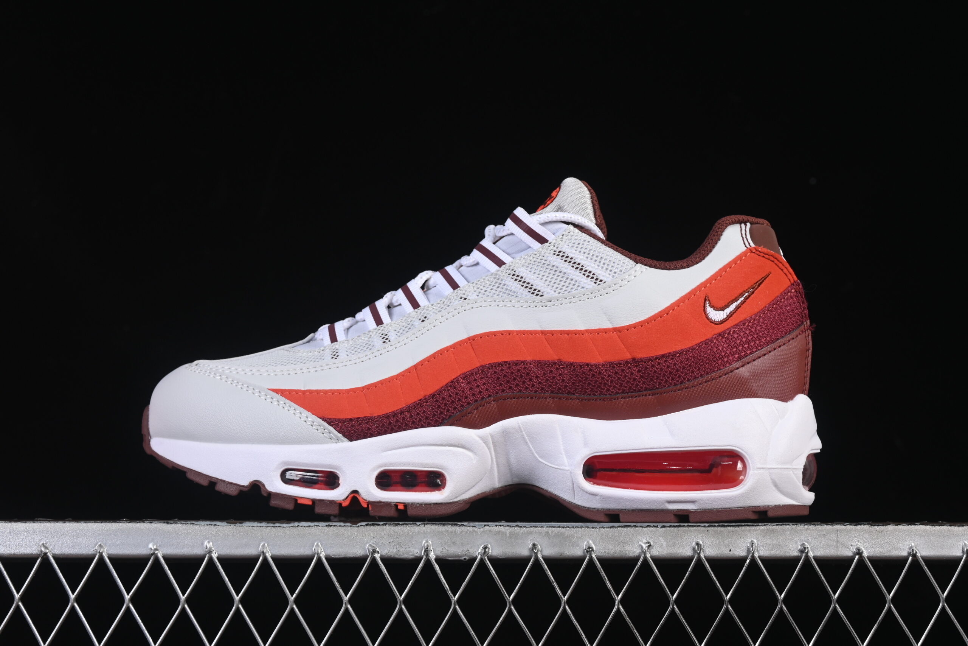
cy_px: 323
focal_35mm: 75
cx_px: 484
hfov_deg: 27.0
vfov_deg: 18.2
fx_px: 2017
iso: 160
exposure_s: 1/80
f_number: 8
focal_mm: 50
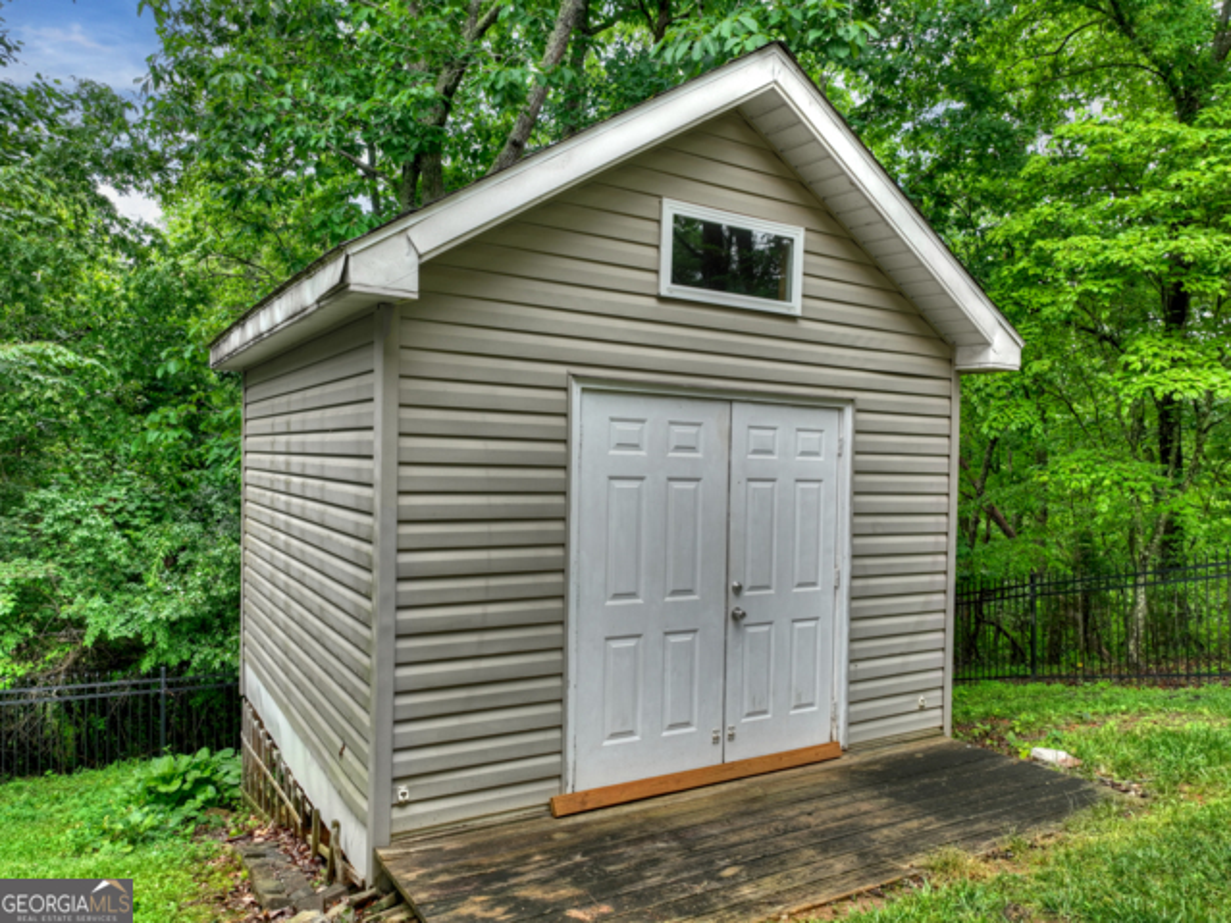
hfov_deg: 71.6
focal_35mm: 24
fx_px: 853
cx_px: 616
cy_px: 462
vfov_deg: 56.8
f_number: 2.8
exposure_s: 1/400
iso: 200
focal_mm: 12.3
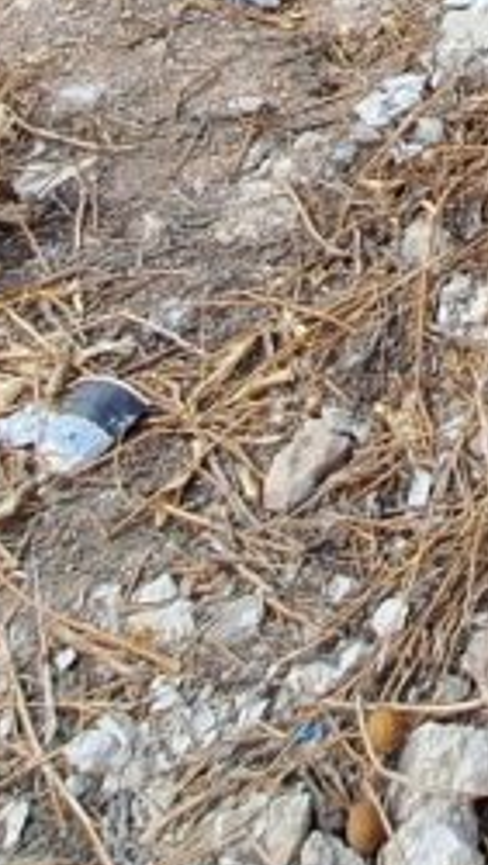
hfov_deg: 18.9
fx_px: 1332
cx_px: 668
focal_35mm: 58
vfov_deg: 26.6
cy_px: -412
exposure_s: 1/1555
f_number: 2.2
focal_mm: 1.74
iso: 40
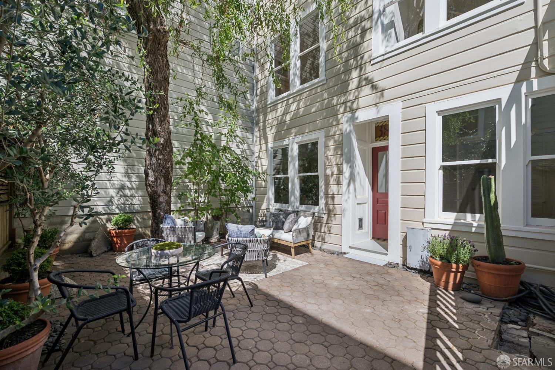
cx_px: 278
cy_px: 185
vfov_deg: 75.5
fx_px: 239
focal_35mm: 16
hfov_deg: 98.5
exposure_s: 1/800
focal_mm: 15.5
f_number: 9
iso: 500
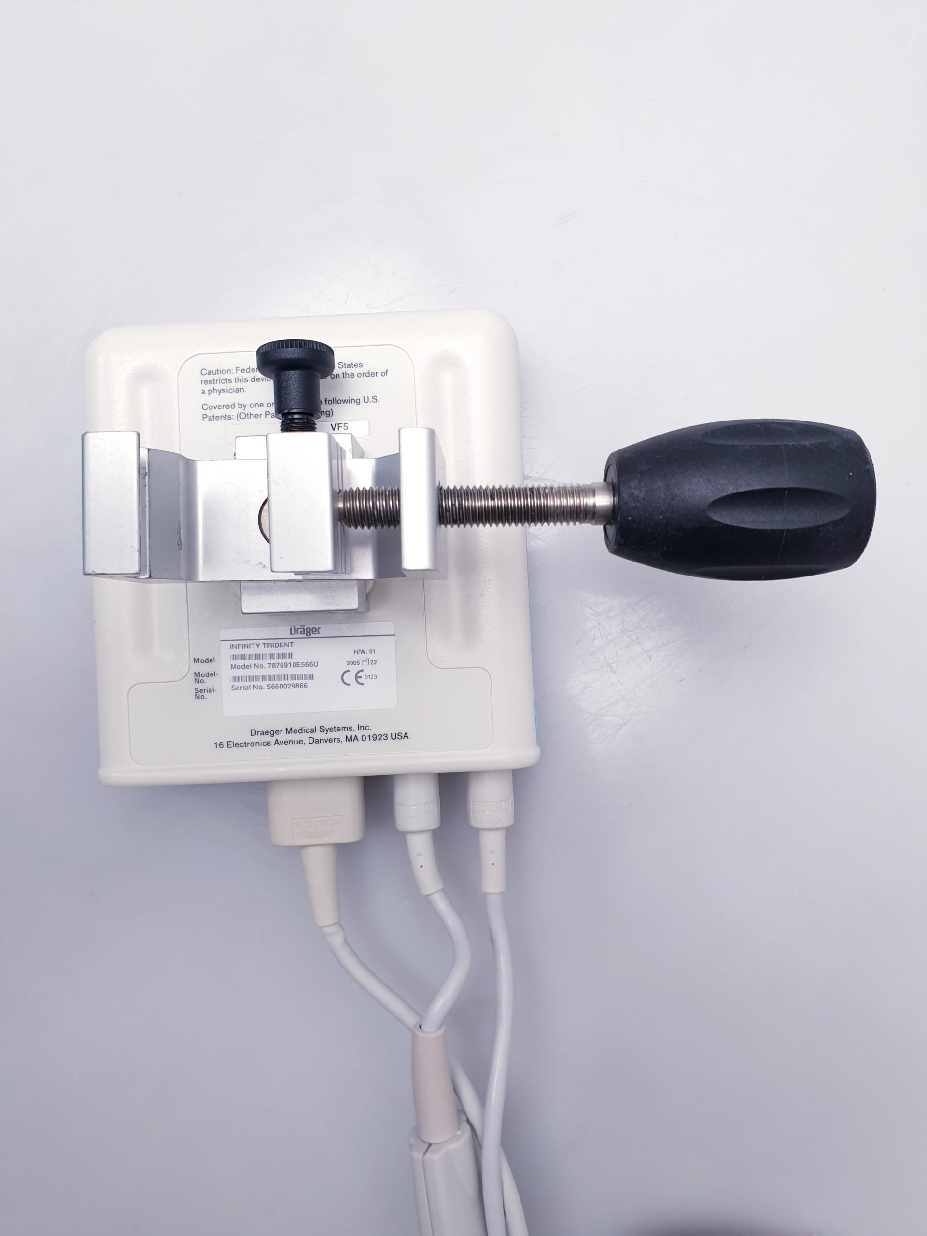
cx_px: 464
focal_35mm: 26
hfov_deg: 53.1
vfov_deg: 67.3
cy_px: 618
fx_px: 928
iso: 64
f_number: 2.4
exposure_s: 1/50
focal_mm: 4.3
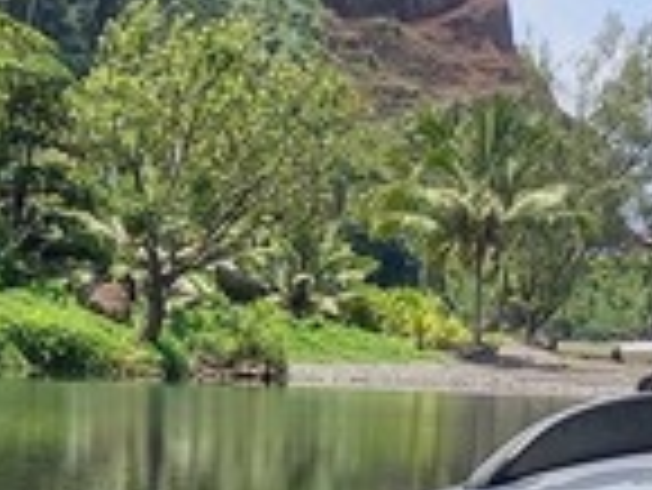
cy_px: 1200
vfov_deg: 9.5
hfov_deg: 14.1
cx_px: 639
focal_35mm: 138
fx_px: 2601
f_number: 2
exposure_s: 1/391
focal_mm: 4.6
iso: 50
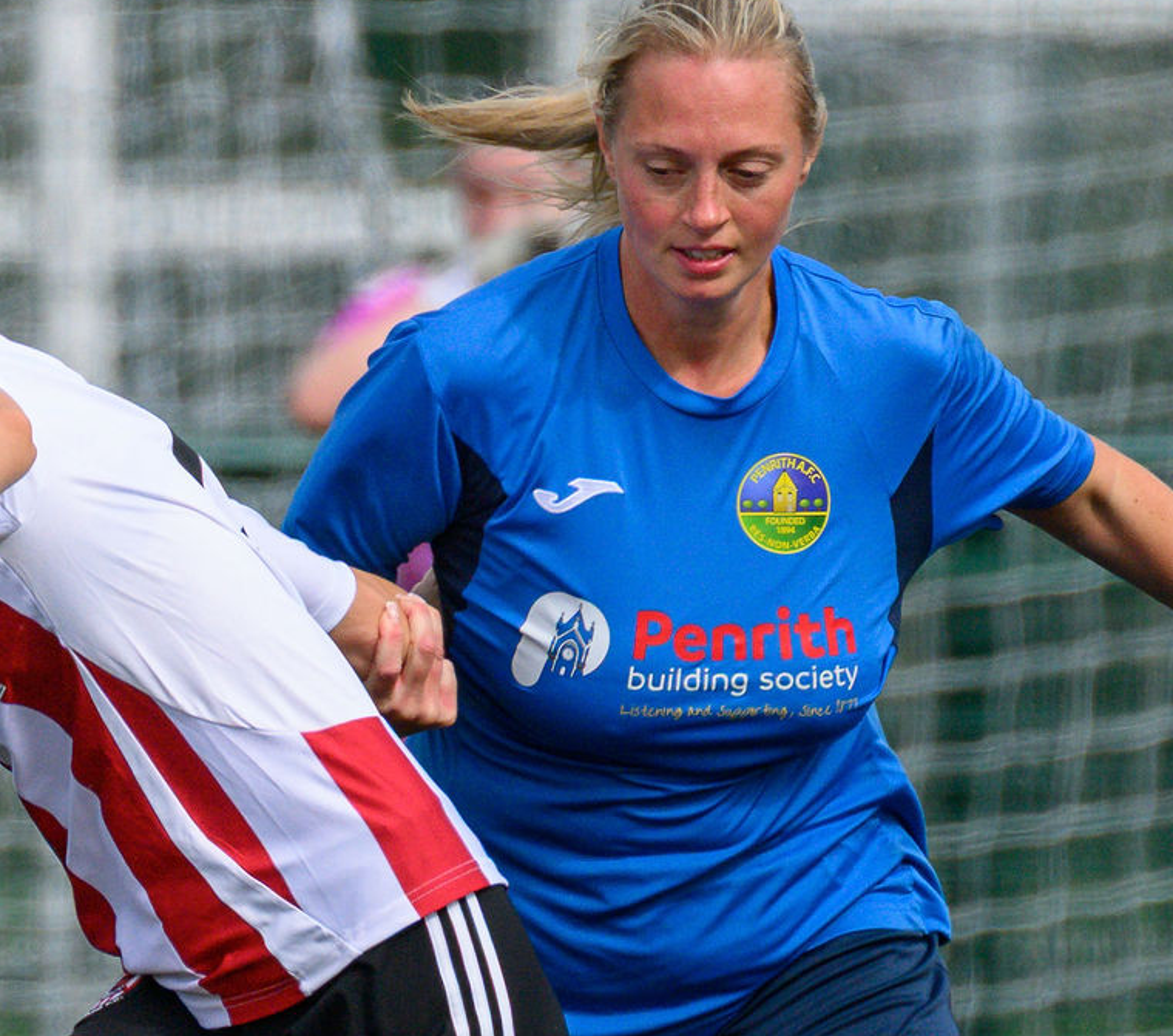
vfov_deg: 0.8
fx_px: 77786
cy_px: 461
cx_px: 238
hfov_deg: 0.9
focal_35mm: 2151
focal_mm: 400
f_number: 5.6
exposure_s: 1/1600
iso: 500
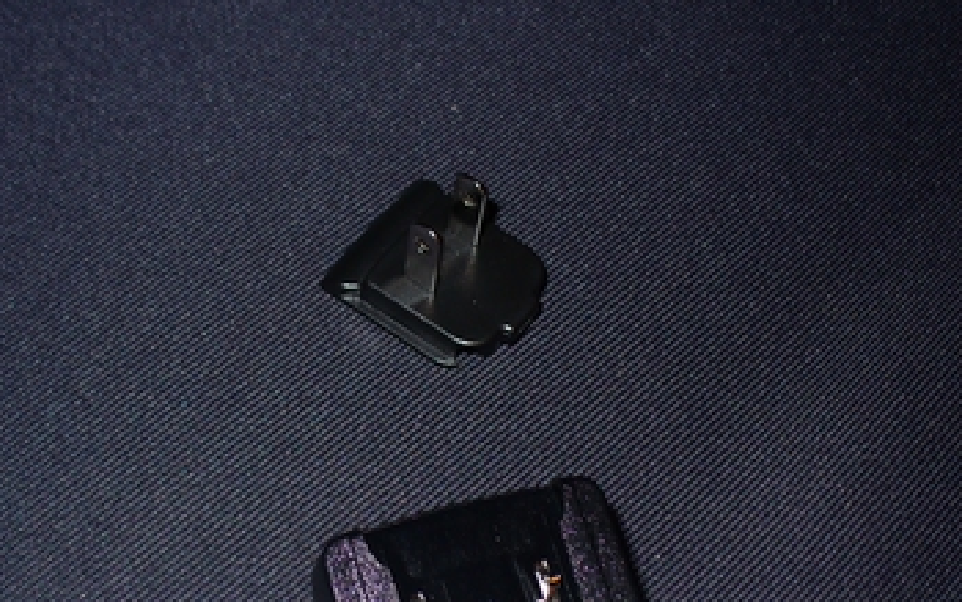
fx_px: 1469
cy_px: 466
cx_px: 451
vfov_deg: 22.9
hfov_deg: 36.3
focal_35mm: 56
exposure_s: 1/30
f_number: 2.8
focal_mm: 6.1
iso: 80
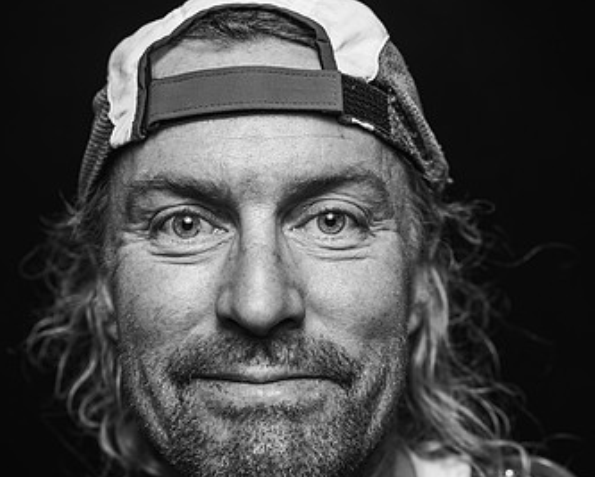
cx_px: 296
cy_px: 384
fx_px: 1463
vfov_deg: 18.3
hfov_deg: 23.0
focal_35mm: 83
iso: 100
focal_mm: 80
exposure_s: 1/125
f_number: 4.5
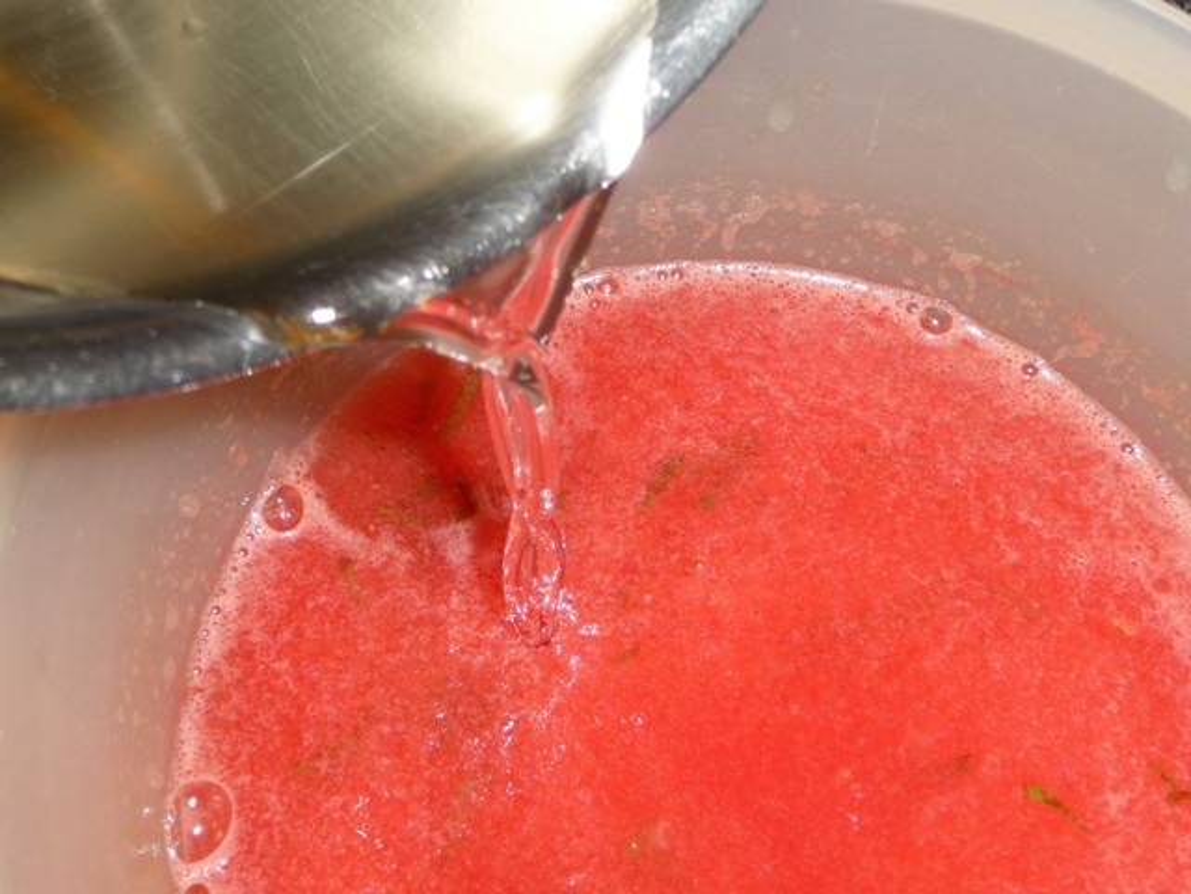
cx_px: 596
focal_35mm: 55
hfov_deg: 34.9
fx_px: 1892
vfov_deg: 26.6
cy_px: 447
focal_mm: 9.3
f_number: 4.3
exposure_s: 1/30
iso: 100
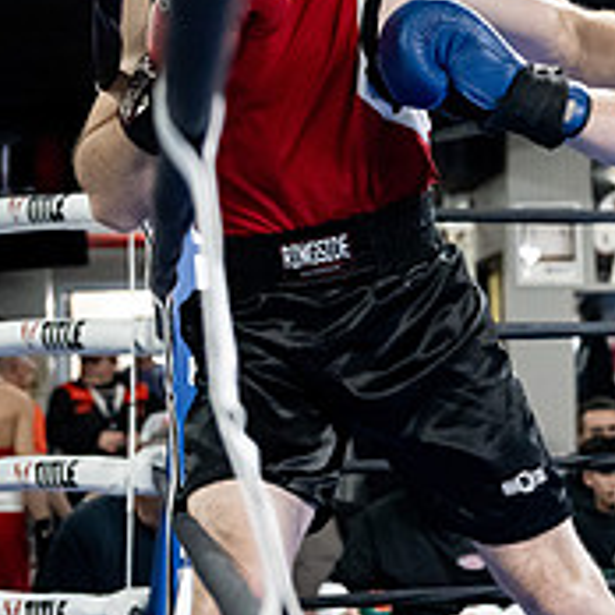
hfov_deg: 14.3
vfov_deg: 14.6
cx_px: 707
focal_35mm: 119
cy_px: 207
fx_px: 2392
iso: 10000
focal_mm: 42
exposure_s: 1/1000
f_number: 2.8
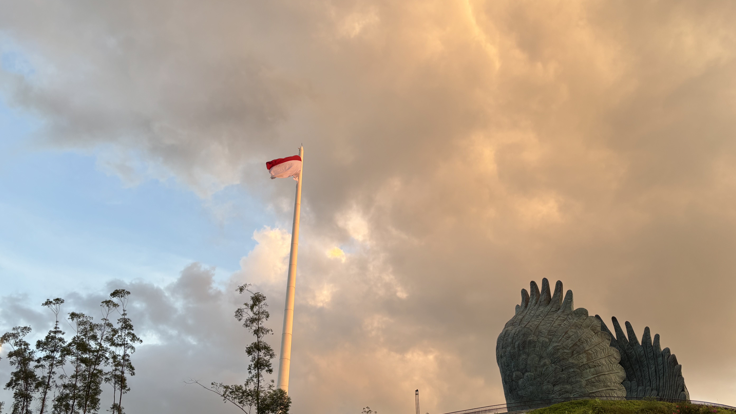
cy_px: 275
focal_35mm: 29
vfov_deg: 39.7
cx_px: 360
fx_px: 566
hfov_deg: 66.1
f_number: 1.6
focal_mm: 5.96
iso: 40
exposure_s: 1/223
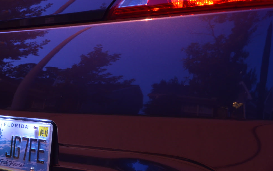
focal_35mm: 65
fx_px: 484
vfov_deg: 19.9
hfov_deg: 30.7
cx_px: 51
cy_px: 124
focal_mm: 26
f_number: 5
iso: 640
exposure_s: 1/5
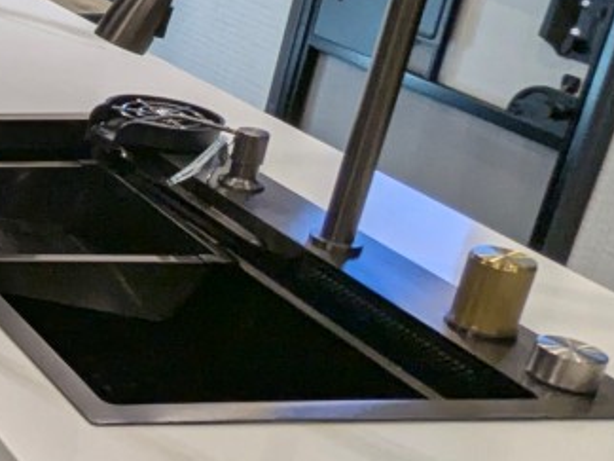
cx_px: -617
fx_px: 1224
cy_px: 106
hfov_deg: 18.4
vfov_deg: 21.1
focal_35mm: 69
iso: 101
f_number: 2.2
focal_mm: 2.35
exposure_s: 1/46.3
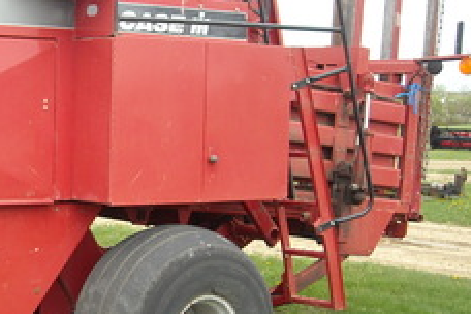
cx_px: -70
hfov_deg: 21.9
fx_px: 1138
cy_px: 171
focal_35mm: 87
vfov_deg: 15.7
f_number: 2.8
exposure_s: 1/353
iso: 64
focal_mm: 5.7
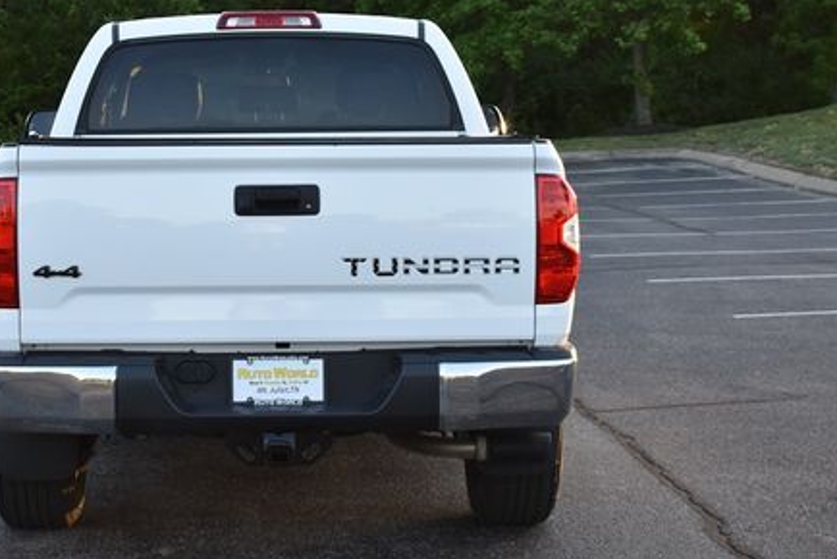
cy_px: 207
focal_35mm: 84
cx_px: 285
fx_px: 1954
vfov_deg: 16.3
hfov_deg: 24.1
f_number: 4.8
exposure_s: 1/250
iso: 720
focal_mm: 38
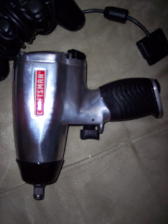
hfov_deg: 36.8
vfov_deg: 47.9
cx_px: 84
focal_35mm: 39
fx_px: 252
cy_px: 112
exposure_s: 1/60
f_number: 2.8
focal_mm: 8
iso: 140
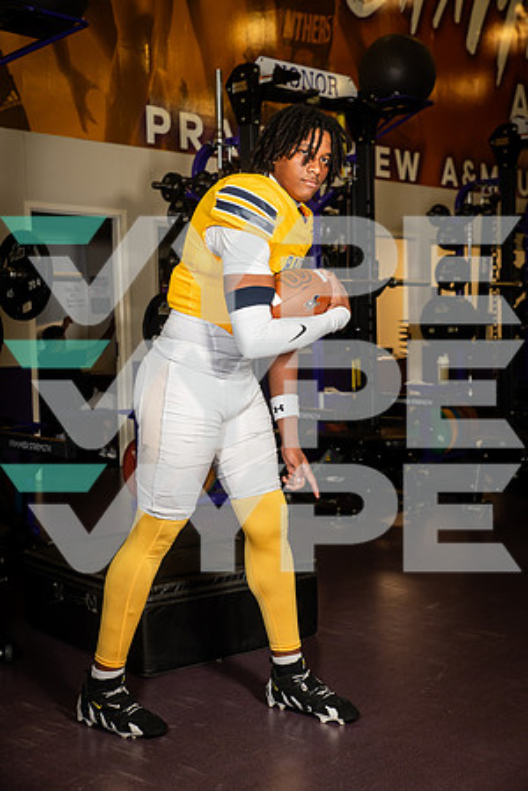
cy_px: 396
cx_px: 264
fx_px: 1100
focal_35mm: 50
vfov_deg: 39.6
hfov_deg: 27.0
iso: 500
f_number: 5.6
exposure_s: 1/250
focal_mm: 50
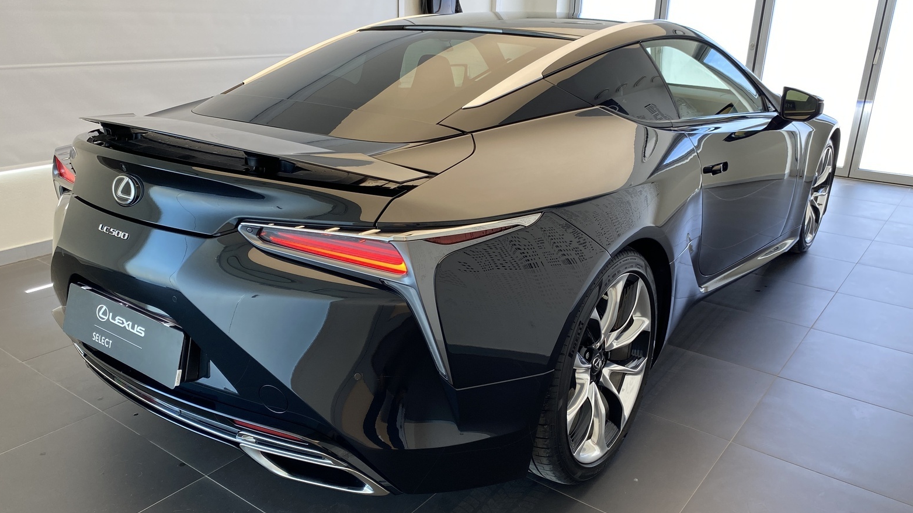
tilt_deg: -19.5
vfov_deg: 40.1
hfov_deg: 66.1
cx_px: 451
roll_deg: -0.8
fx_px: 702
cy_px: 279
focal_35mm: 29
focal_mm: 4.25
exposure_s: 1/122
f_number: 1.8
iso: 80
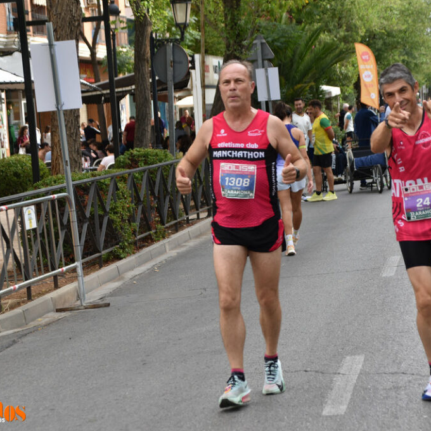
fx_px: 1676
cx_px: 230
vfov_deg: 14.7
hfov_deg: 14.7
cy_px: 216
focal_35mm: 119
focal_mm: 62
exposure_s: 1/160
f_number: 5.3
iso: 100
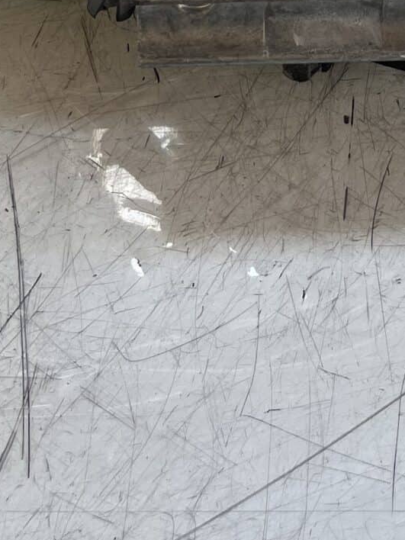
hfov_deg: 15.4
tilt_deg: -48.3
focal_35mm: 94
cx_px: 422
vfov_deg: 18.6
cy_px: -254
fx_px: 1466
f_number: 1.6
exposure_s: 1/122
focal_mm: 5.1
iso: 40
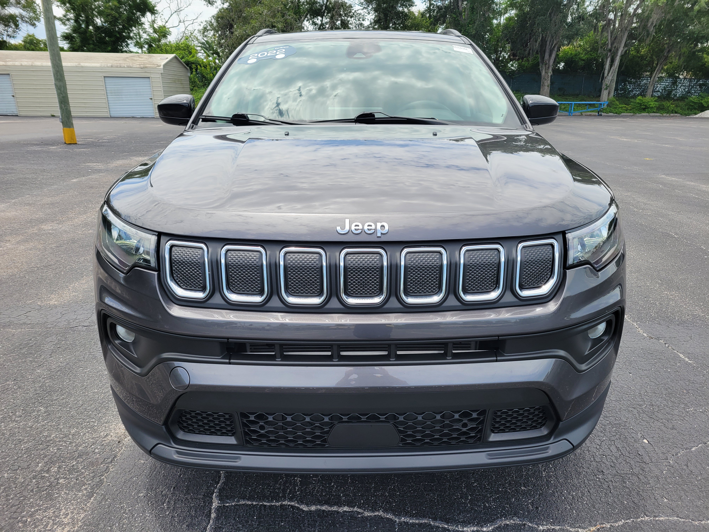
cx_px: 354
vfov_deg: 53.1
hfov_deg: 67.3
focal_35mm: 26
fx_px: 533
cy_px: 266
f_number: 1.8
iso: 40
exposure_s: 1/1139
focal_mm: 5.4
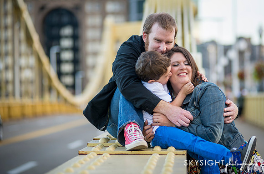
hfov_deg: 14.6
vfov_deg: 9.7
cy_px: 71
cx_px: 154
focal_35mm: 141
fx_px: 1028
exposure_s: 1/400
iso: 400
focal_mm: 120
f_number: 2.8
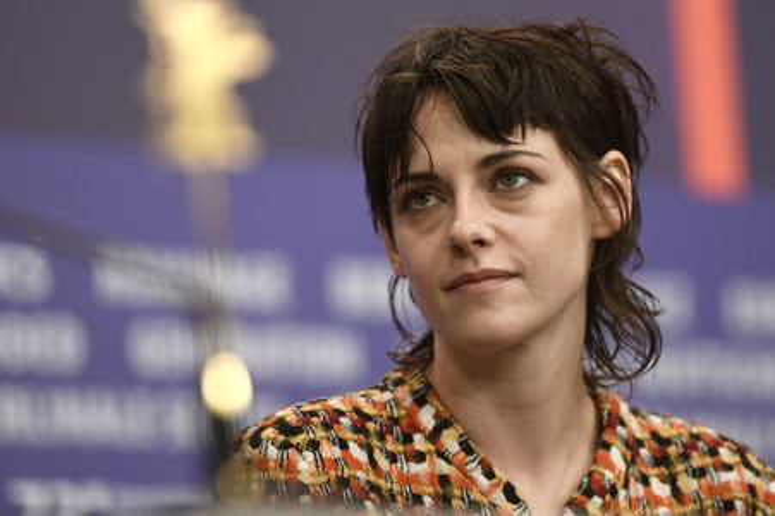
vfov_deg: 6.9
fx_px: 4302
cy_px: 258
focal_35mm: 200
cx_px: 388
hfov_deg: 10.3
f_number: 3.2
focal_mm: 200
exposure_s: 1/400
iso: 1000
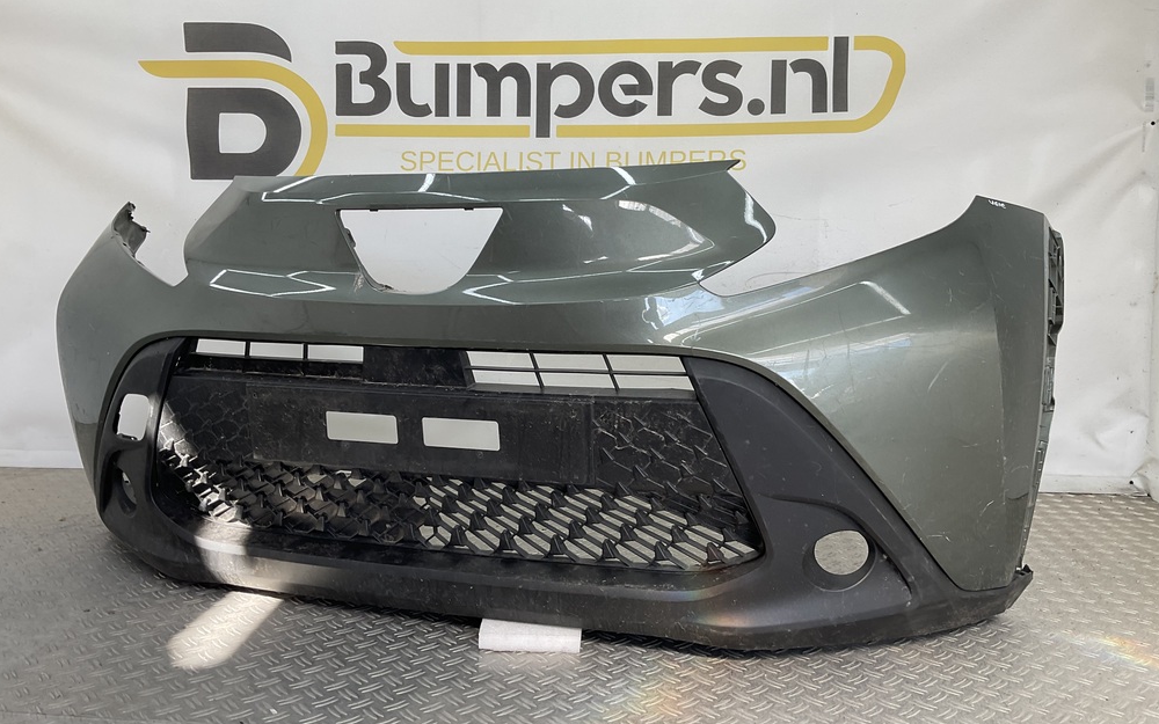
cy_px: 343
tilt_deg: -6.6
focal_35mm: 31
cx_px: 578
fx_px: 979
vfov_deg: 40.6
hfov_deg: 61.2
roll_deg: -0.8
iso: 16
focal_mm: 3
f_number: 1.8
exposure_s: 1/134
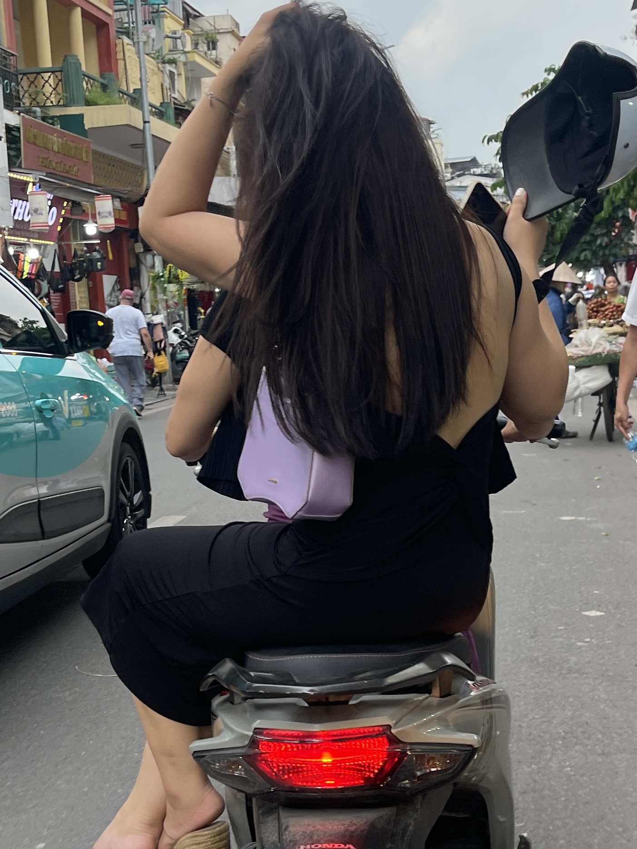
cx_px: 318
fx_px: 613
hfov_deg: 54.9
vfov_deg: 69.4
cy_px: 424
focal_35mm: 25
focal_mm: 5.1
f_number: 1.6
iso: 64
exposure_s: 1/121
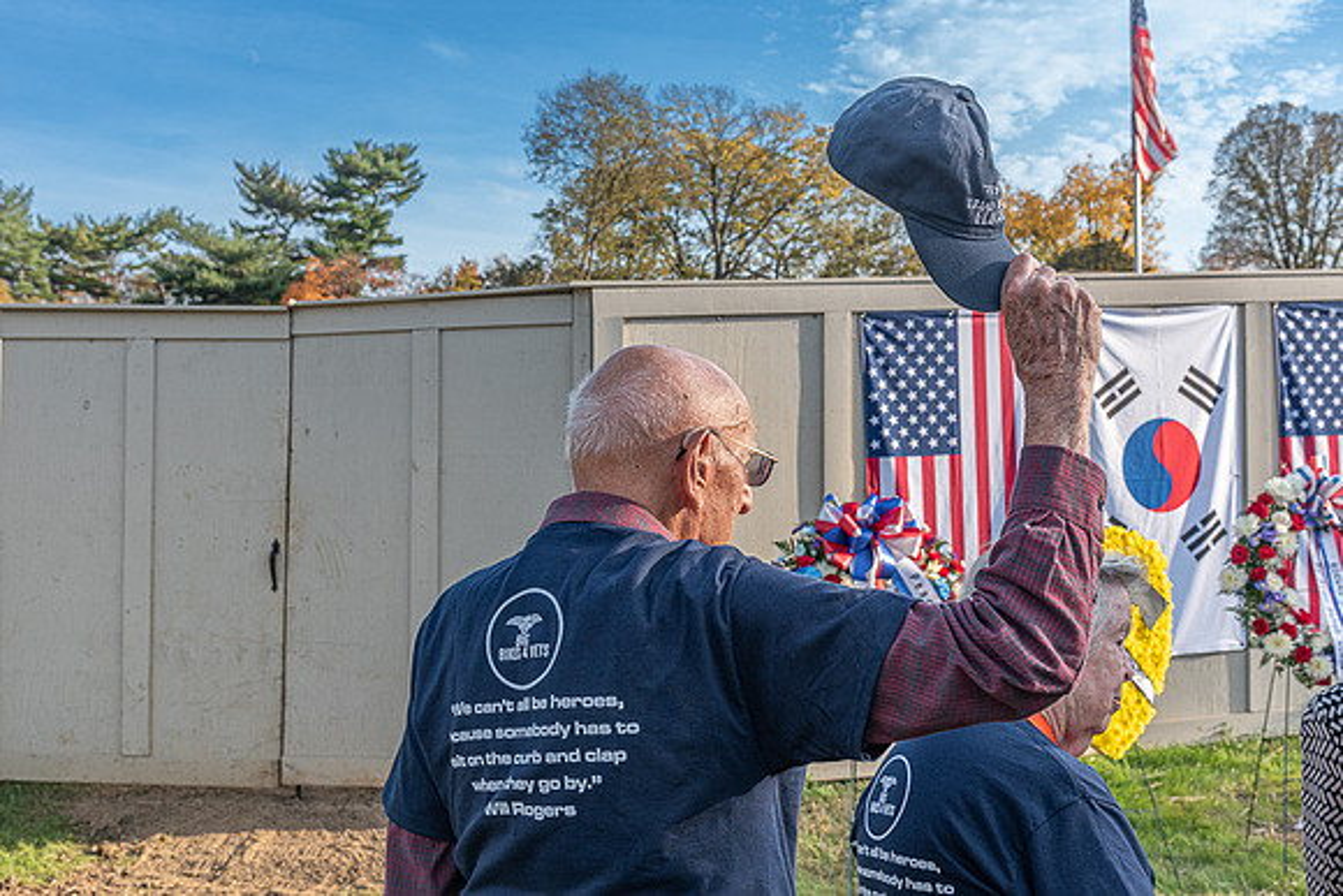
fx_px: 1493
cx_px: 672
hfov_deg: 48.4
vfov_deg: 33.4
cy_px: 448
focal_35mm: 40
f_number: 9
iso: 500
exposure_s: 1/320
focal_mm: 40
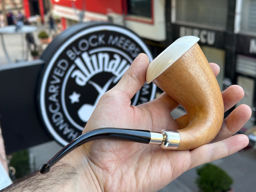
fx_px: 355
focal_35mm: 48
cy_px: 96
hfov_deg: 39.7
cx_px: 128
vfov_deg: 30.3
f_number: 1.78
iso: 64
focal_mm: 6.86
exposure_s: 1/172
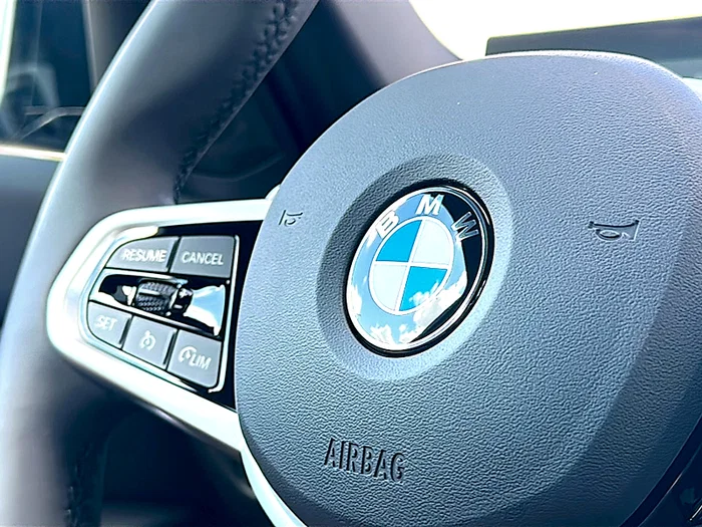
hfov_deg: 40.4
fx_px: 953
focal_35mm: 47
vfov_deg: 30.9
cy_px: 264
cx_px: 351
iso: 64
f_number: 1.78
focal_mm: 6.86
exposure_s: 1/221
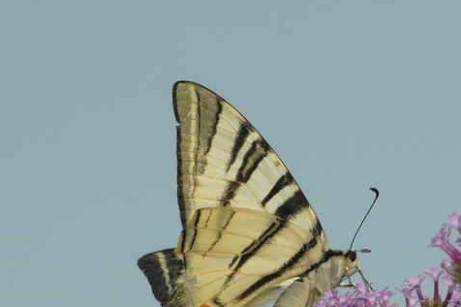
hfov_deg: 7.2
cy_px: 283
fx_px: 3674
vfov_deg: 4.8
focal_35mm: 287
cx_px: 397
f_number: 5.4
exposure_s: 1/500
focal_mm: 27.5
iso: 80
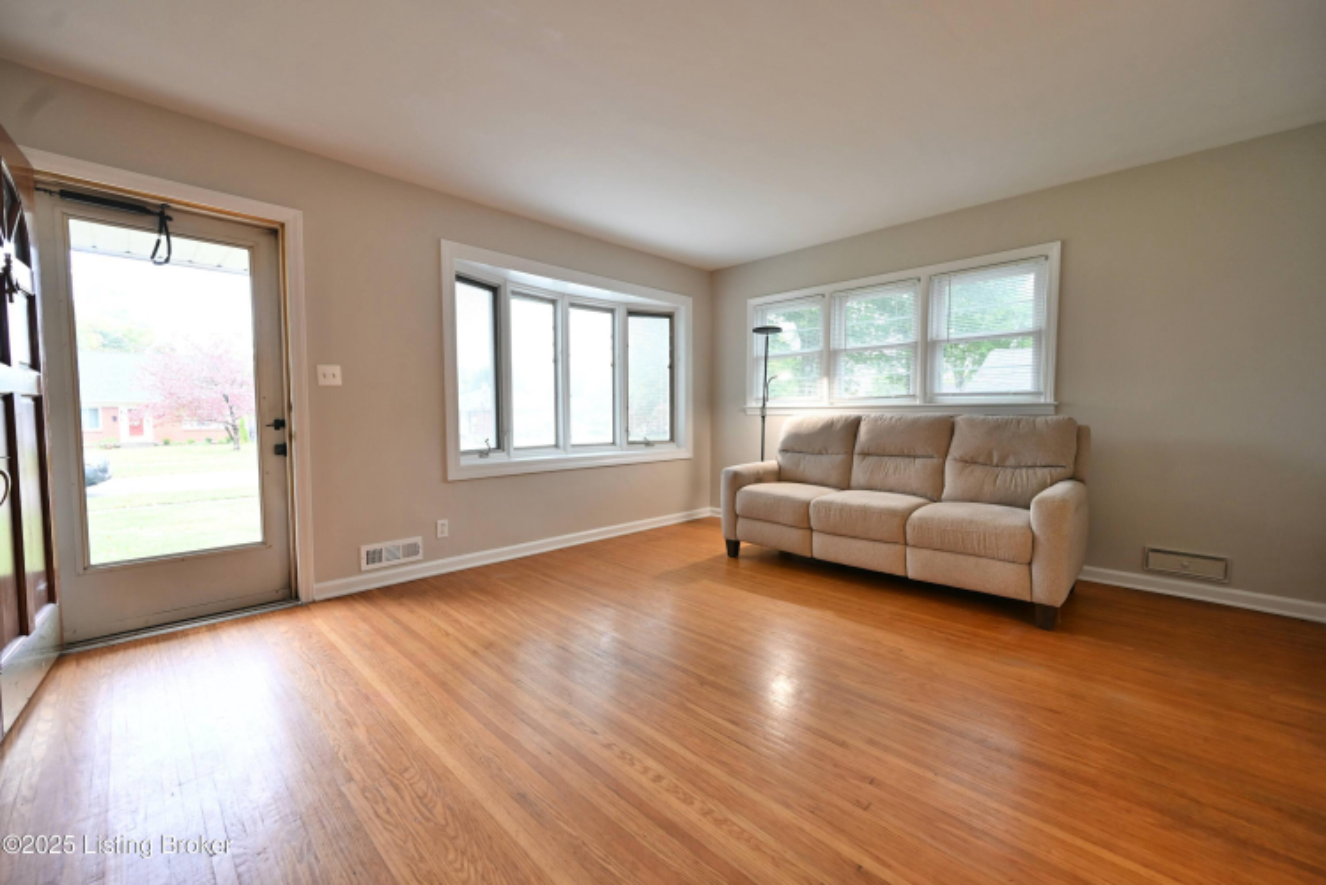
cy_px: 442
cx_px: 663
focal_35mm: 14
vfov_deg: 79.3
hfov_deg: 102.3
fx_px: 534
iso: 1250
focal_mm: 14.5
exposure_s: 1/20
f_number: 5
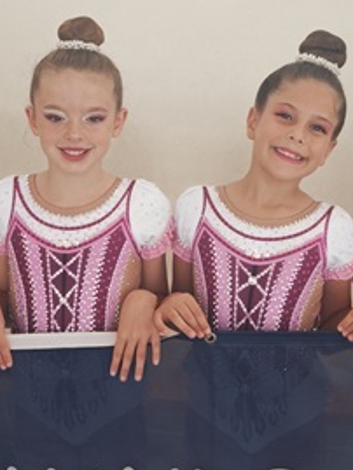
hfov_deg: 19.9
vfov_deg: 26.3
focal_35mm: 74
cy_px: 194
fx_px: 1005
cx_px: 173
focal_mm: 6.55
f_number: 1.62
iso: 200
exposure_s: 1/100
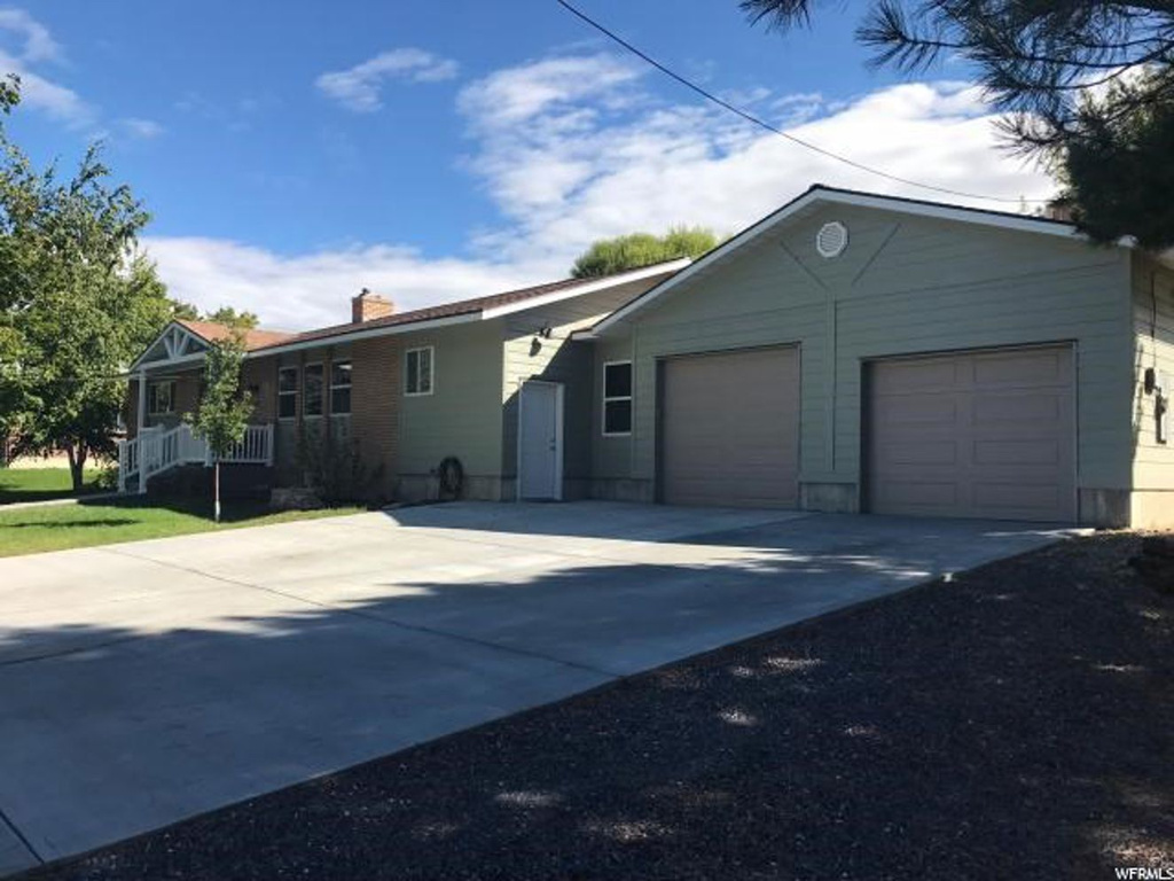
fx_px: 950
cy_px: 440
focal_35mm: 28
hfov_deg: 63.4
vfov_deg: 49.7
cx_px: 587
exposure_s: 1/1916
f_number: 1.8
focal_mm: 3.99
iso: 20
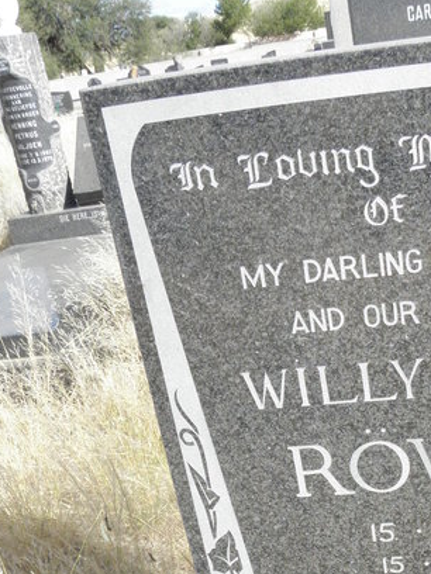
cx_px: 380
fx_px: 847
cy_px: 525
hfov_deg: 27.6
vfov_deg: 35.2
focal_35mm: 51
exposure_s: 1/400
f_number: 6.3
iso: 200
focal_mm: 4.6
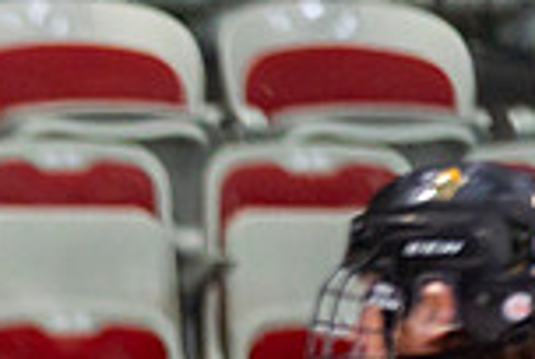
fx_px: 17168
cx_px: -466
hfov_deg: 1.8
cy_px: 732
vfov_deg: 1.2
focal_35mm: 1153
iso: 1000
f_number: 2.8
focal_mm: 190
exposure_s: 1/640
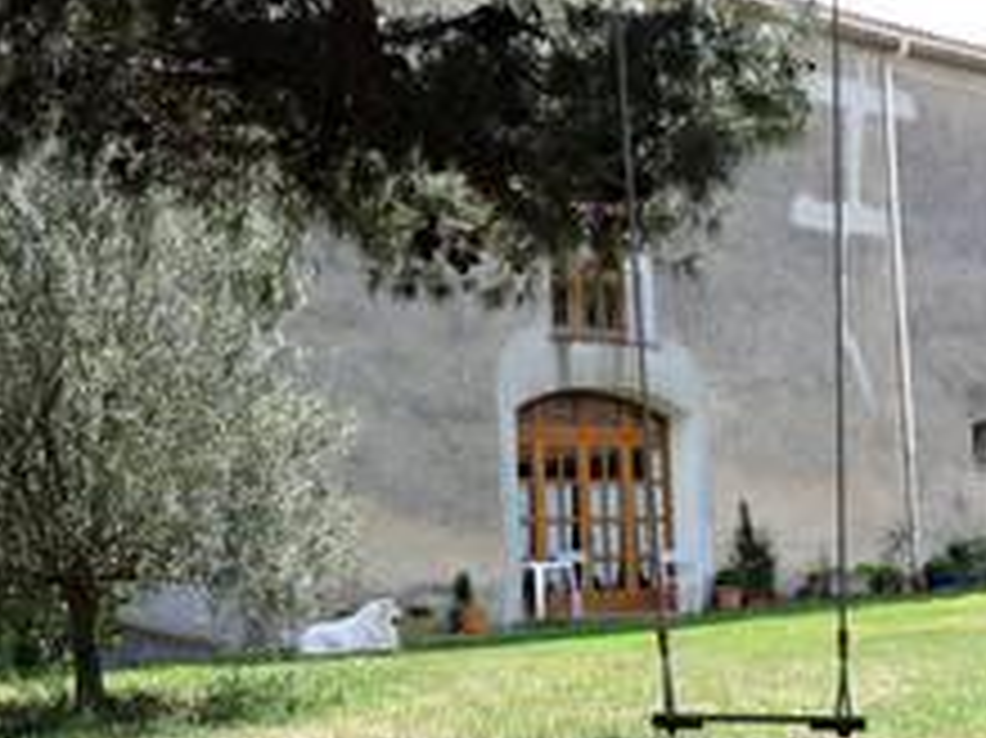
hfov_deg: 30.3
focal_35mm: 64
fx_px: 1822
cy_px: 302
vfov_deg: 22.9
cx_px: 464
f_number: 3.8
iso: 100
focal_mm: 6.3
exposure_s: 1/250
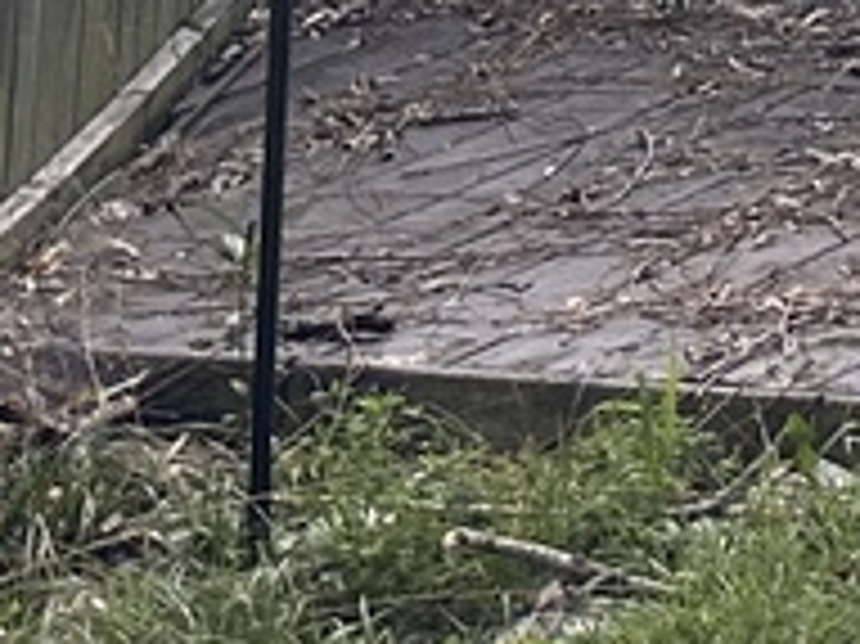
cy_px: -1459
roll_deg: +1.3
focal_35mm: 181
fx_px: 4494
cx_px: 2675
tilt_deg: +3.3
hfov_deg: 8.8
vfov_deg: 7.1
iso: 80
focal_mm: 6.86
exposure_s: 1/650
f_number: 1.78
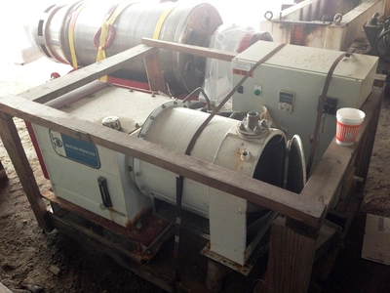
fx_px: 372
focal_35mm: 33
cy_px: 146
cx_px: 195
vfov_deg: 42.9
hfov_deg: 55.4
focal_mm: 4.13
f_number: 2.4
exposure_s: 1/40
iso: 64
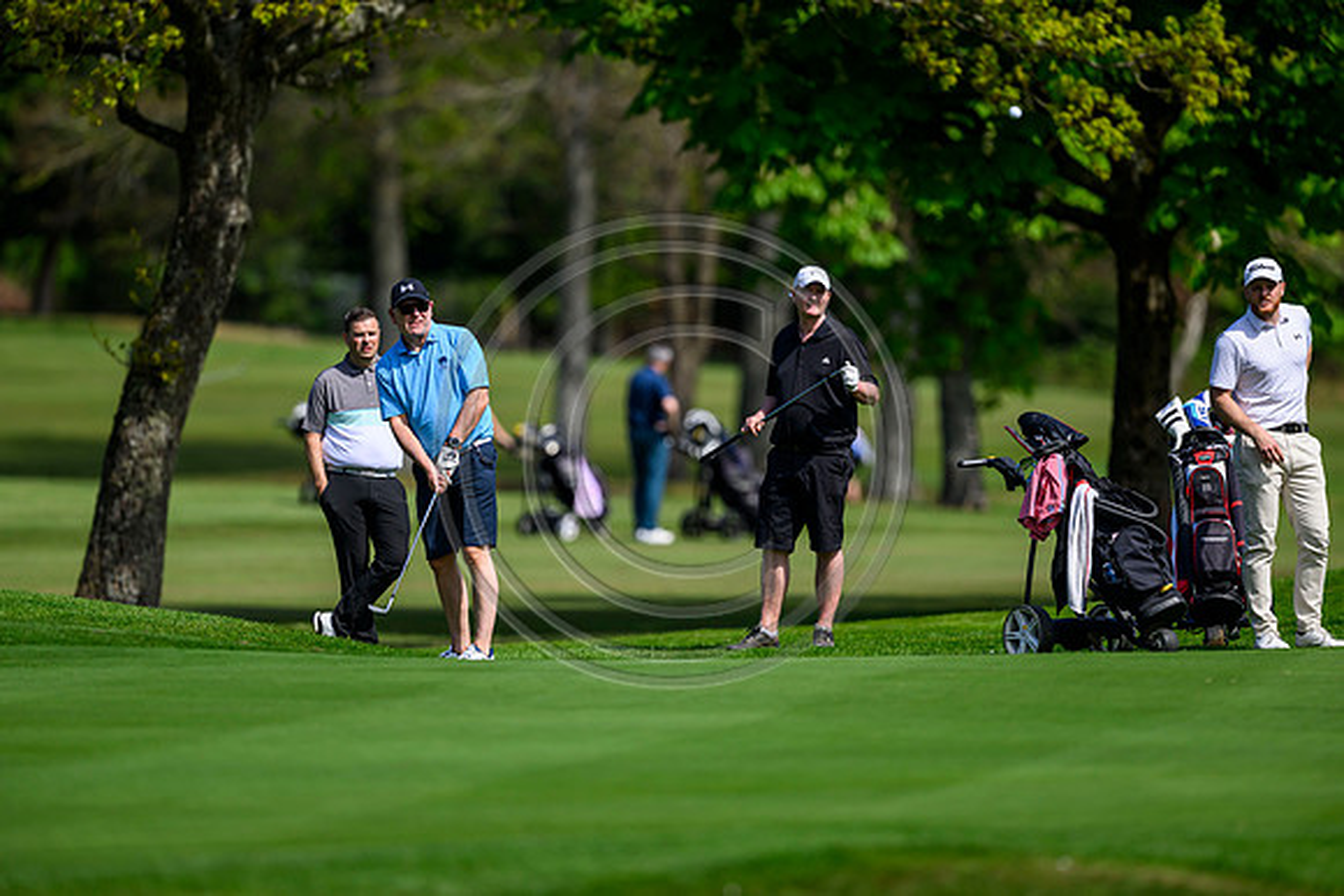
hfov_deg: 5.2
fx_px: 14936
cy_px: 448
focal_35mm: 400
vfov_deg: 3.4
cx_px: 672
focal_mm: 400
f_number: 3.5
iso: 500
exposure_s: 1/6400
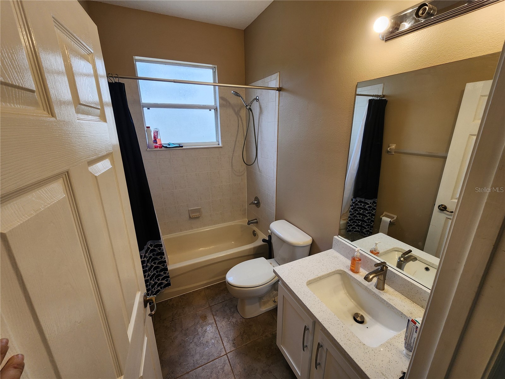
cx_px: 252
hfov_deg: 106.2
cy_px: 190
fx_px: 190
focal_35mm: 13
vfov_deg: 89.9
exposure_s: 1/120
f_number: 2.2
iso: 100
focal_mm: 2.2
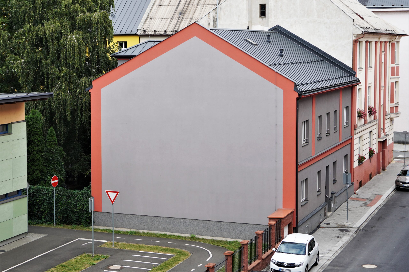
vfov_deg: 22.6
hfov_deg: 33.4
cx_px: 204
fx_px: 682
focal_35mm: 60
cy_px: 136
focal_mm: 40
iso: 100
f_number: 5.6
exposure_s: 1/200
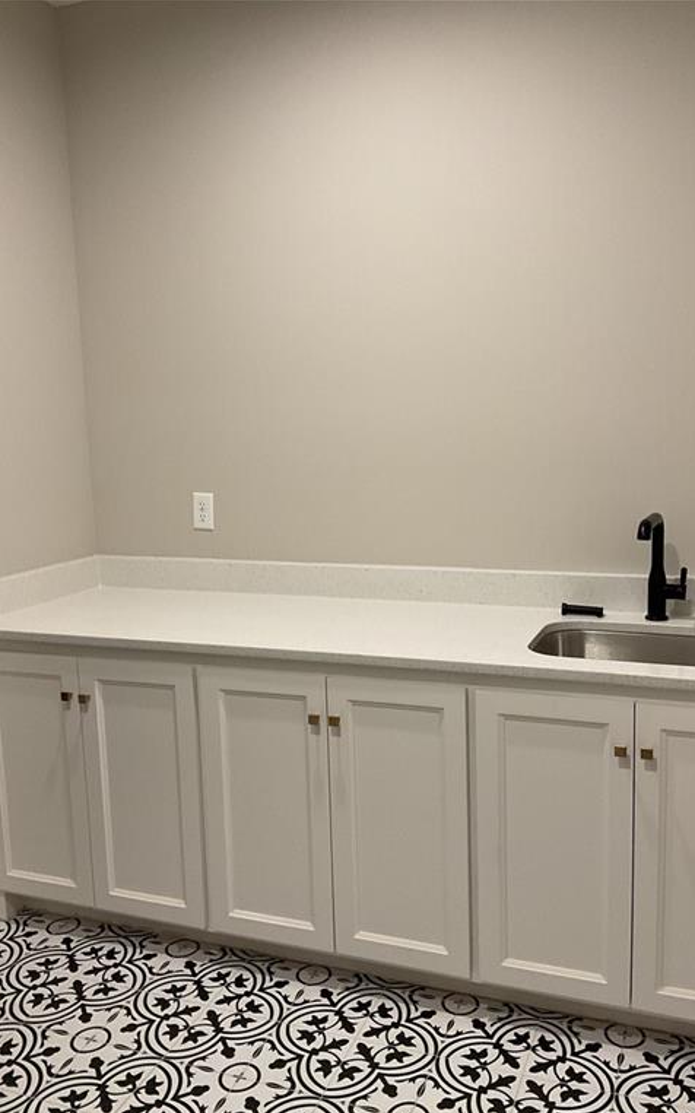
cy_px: 559
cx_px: 397
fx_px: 940
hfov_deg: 40.5
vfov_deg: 61.2
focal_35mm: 31
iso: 100
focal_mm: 3
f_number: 1.8
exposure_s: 1/60
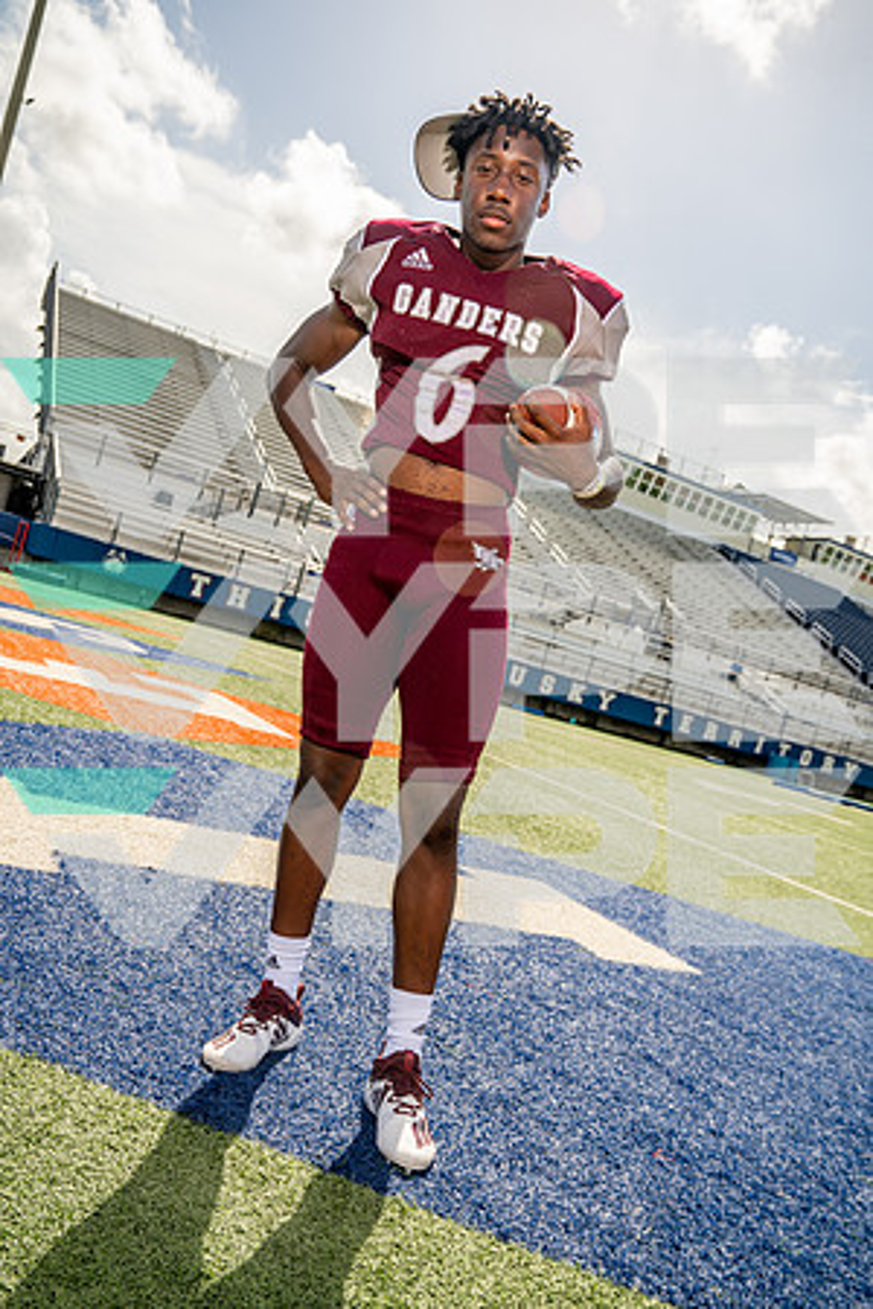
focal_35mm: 30
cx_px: 436
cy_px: 654
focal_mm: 30
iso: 100
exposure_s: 1/500
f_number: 5.6
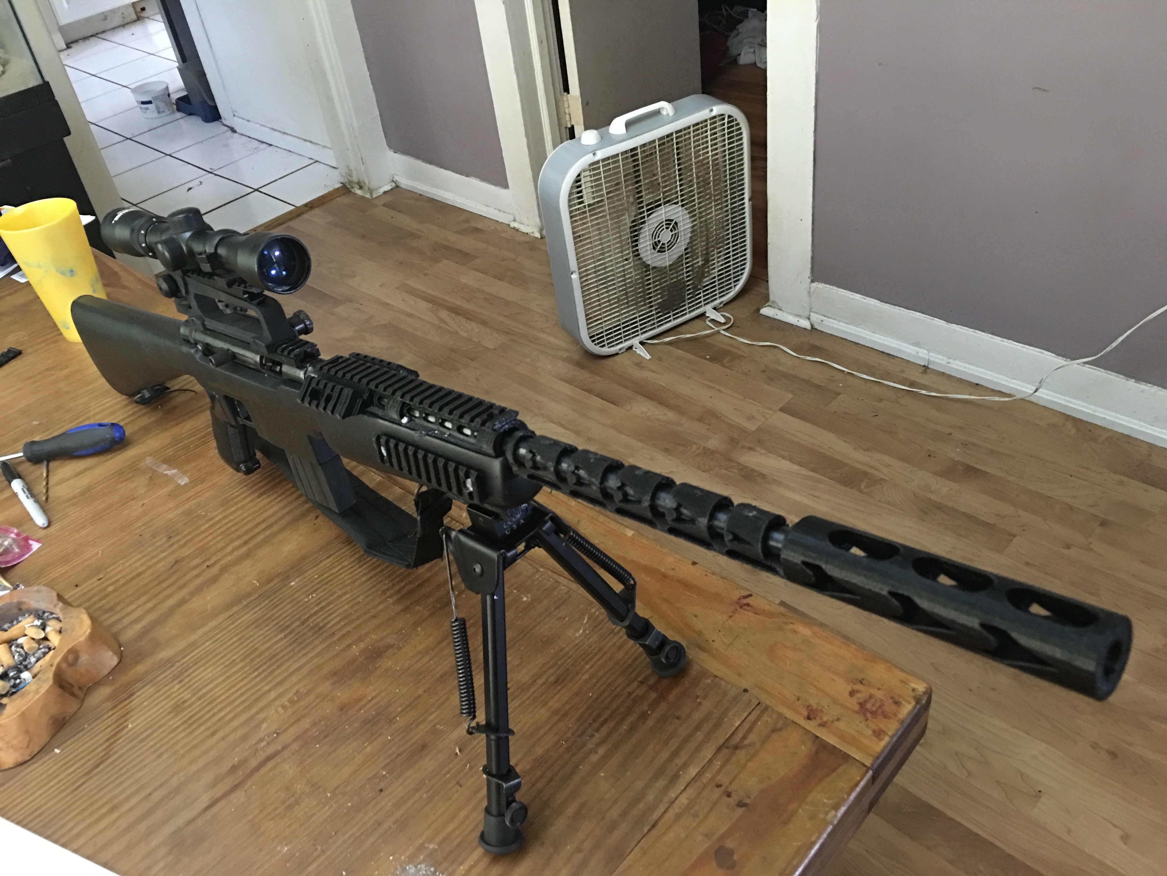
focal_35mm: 29
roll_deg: +7.7
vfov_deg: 48.2
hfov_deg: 61.7
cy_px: 438
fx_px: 978
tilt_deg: -38.0
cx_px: 584
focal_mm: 4.15
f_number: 2.2
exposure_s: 1/4
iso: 100
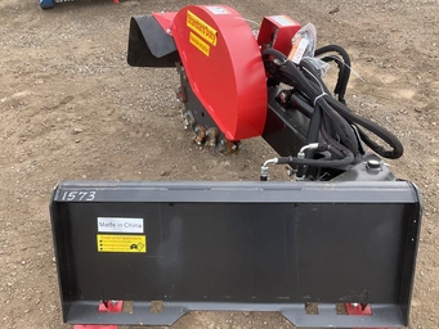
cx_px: 225
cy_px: 172
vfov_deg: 41.8
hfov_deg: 53.9
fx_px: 431
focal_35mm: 34
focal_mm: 3
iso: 25
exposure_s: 1/394
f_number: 1.8
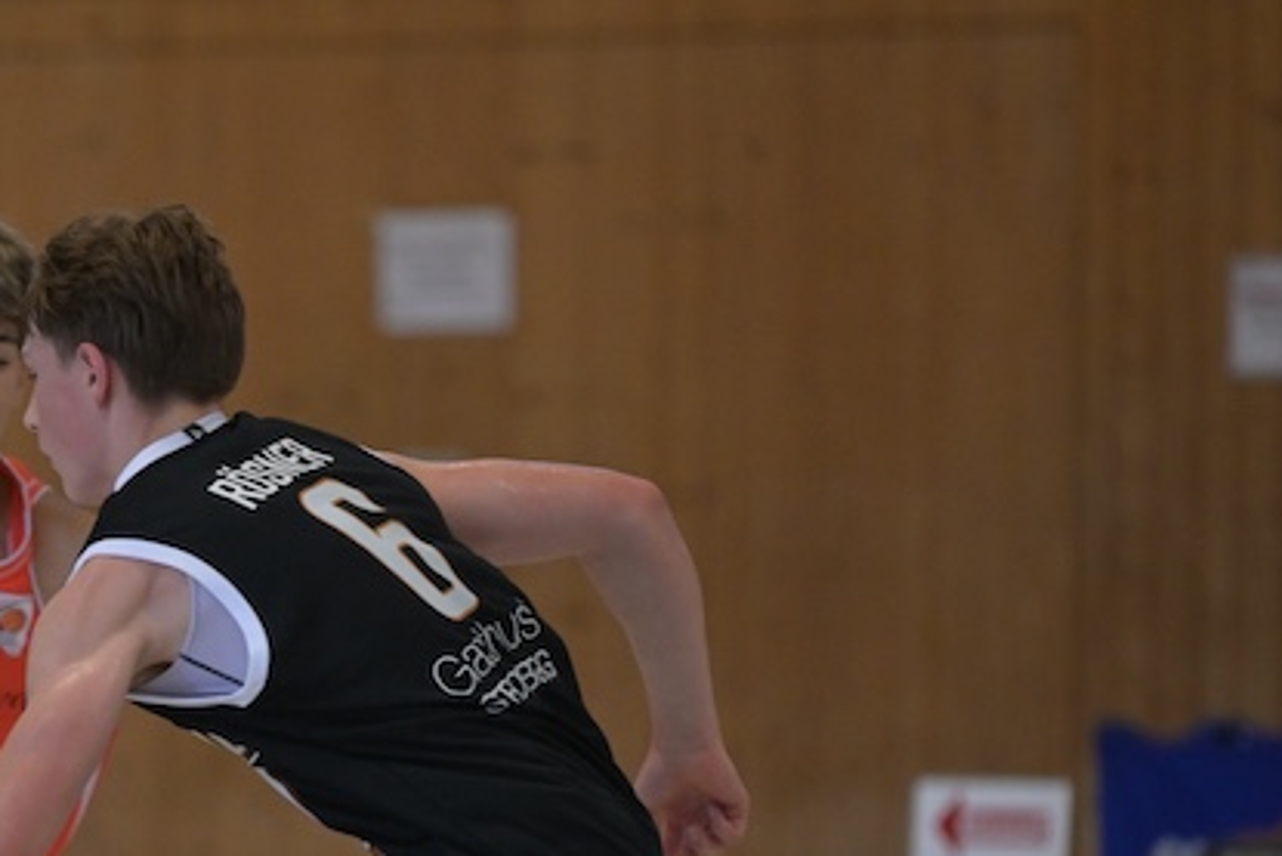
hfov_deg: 4.5
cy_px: 604
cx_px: 43
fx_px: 16243
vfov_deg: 3.0
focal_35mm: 456
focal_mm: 185
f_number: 2.8
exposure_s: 1/1000
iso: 4000
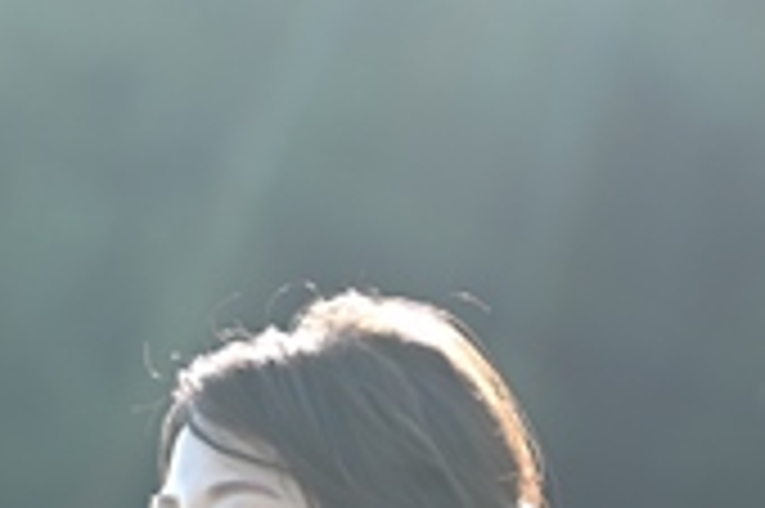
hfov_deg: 6.7
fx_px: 6411
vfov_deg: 4.5
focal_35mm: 302
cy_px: 654
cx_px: -652
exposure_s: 1/400
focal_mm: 50
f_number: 1.2
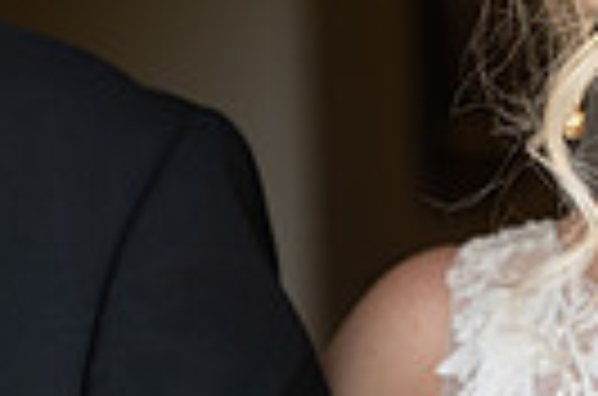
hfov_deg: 8.7
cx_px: 387
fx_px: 3911
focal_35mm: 236
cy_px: 178
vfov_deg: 5.8
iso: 100
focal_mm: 54
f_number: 2.8
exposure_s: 1/160
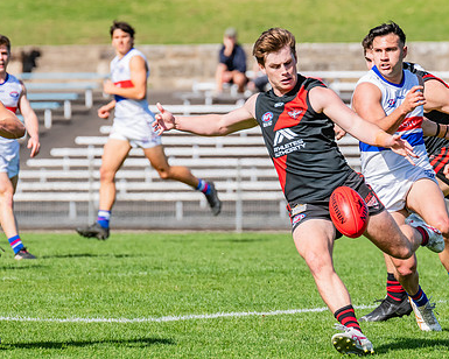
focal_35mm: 730
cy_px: 223
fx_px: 9701
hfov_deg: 2.7
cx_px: 365
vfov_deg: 2.1
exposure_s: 1/1600
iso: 800
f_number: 9
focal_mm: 420
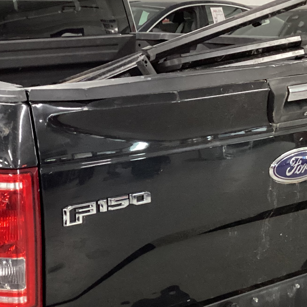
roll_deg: +1.0
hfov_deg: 25.0
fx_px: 682
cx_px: 68
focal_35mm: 68
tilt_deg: -15.2
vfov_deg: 25.3
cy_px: 167
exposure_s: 1/33
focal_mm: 3.3
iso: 320
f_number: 2.4
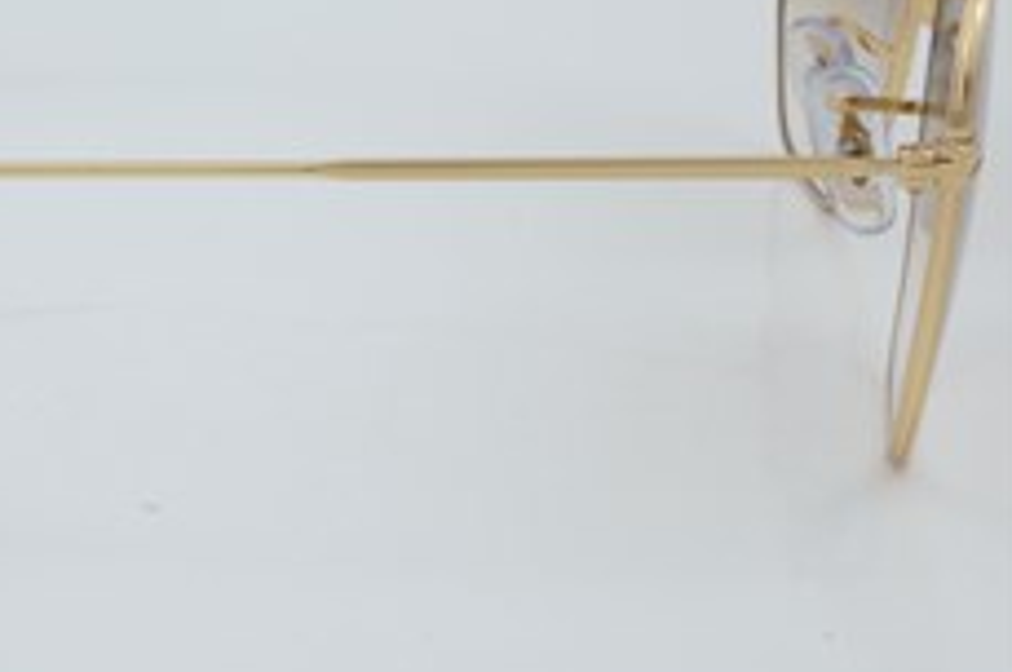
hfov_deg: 15.5
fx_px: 3677
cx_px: 150
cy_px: 124
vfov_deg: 10.4
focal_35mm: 131
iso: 100
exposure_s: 1/4
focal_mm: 50
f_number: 29
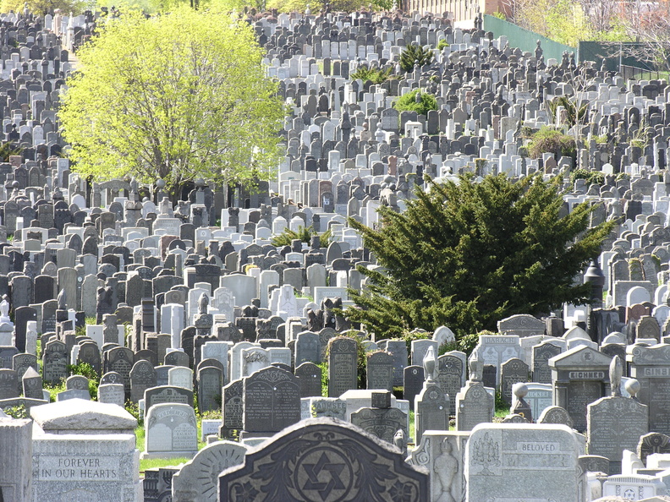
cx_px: 335
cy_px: 251
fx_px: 4045
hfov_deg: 9.5
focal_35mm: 209
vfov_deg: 7.1
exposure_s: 1/43.3
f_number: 7.5
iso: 50
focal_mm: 53.3
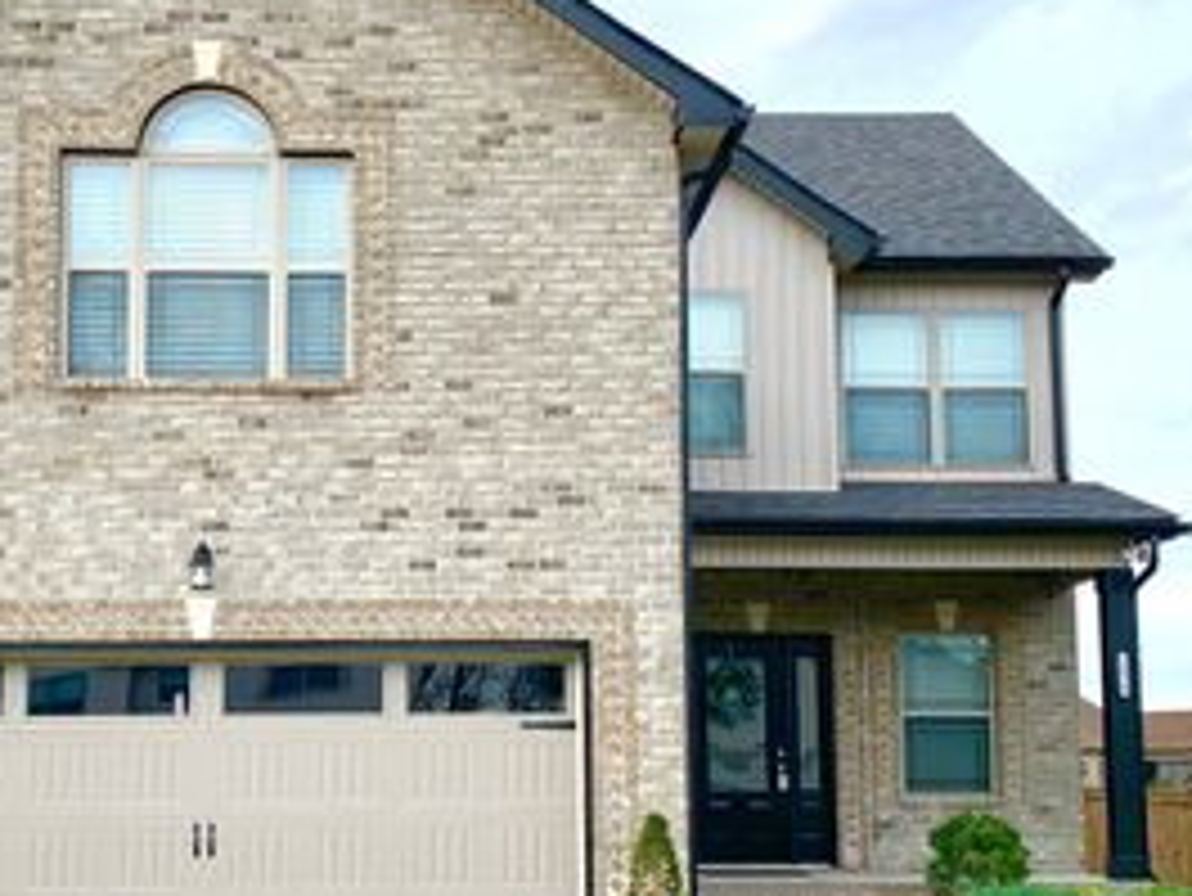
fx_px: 1688
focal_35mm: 49
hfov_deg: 38.5
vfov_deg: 29.7
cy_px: 434
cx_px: 405
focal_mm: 4.25
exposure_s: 1/2208
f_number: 1.8
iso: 25
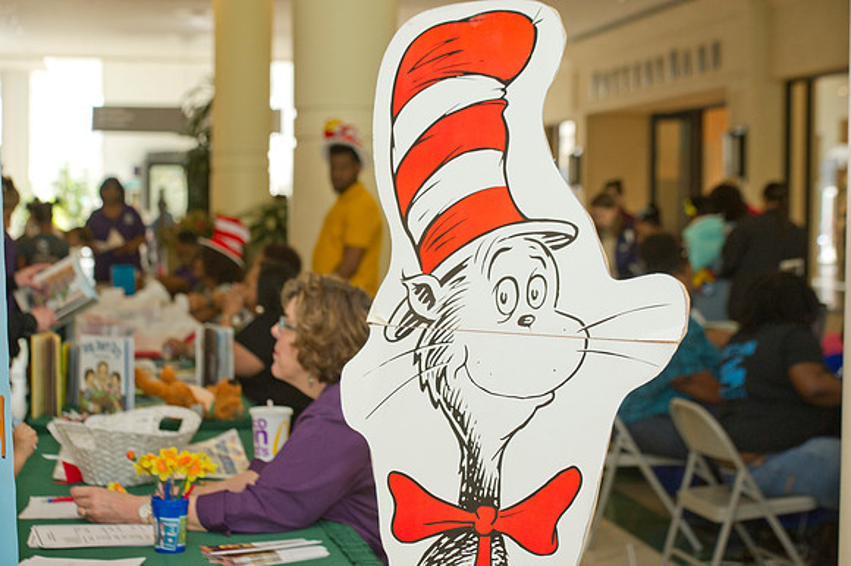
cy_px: 283
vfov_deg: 18.2
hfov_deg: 27.0
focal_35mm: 75
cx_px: 426
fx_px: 1772
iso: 1250
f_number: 5.6
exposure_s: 1/200
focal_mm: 75
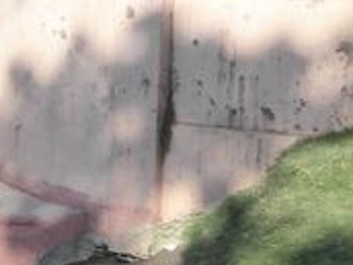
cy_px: 140
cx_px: -283
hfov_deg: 14.8
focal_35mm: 116
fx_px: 1183
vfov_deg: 12.8
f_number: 3.3
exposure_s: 1/640
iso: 160
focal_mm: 4.3
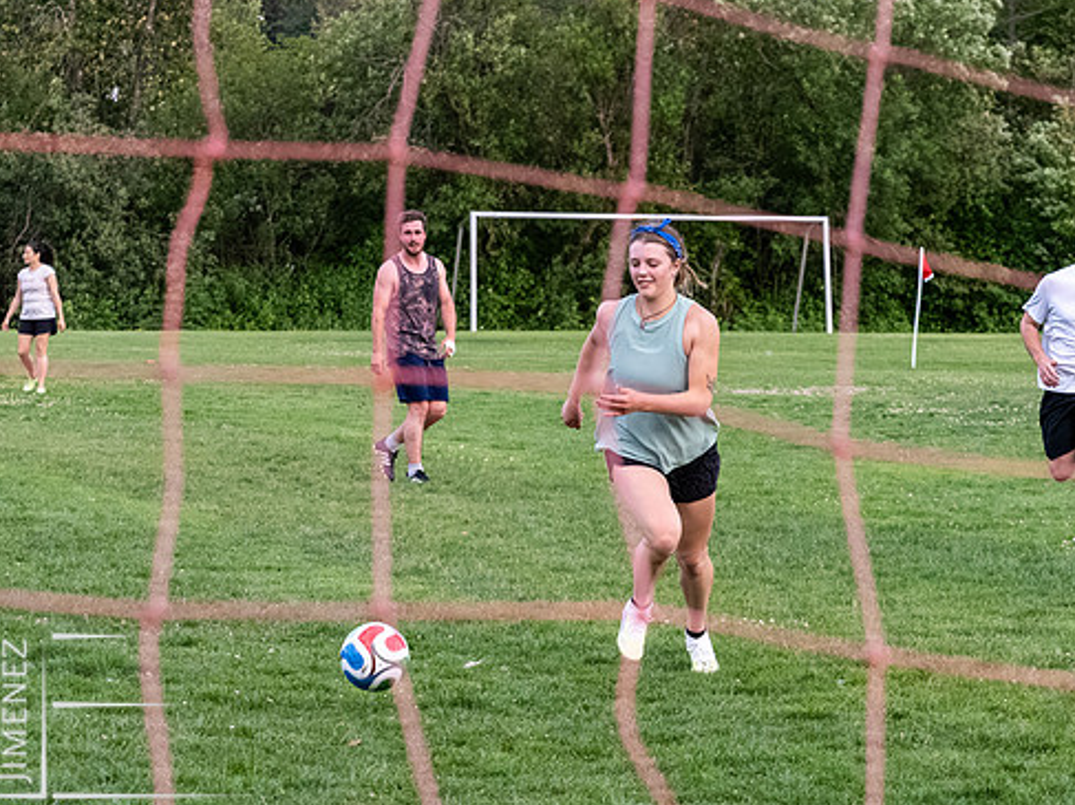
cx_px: 570
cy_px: 394
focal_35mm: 163
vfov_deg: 9.1
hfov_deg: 12.1
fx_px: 5061
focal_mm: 64
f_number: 5
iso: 4000
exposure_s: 1/1000
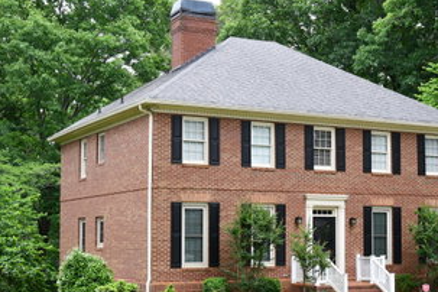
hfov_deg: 30.4
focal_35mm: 66
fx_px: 803
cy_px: 194
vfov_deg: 20.5
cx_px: 276
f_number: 5.6
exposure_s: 1/250
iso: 400
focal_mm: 26
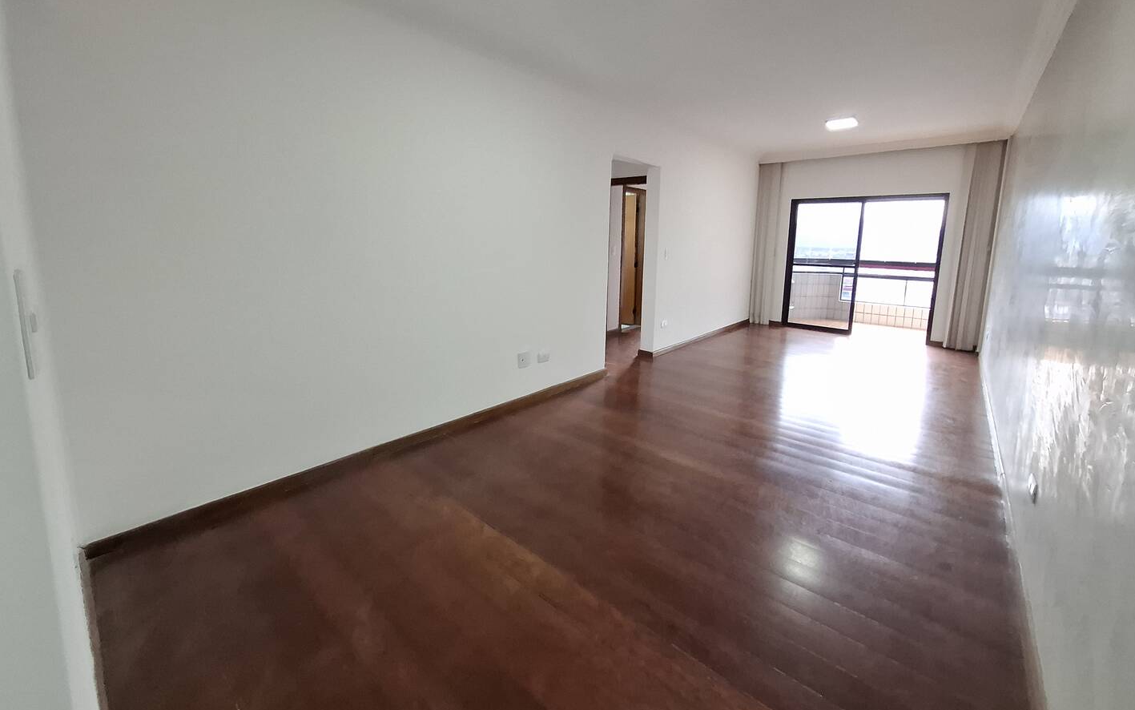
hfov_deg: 105.3
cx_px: 570
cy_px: 302
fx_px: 433
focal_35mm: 14
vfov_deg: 78.2
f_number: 2.2
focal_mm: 1.74
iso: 200
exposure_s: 1/40
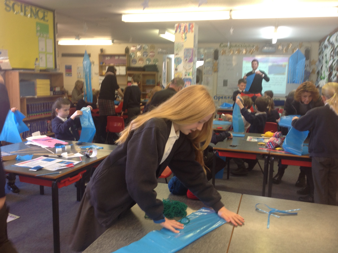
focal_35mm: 35
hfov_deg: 52.7
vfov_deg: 40.6
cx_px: 169
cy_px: 126
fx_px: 341
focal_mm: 4.28
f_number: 2.4
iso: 50
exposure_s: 1/17
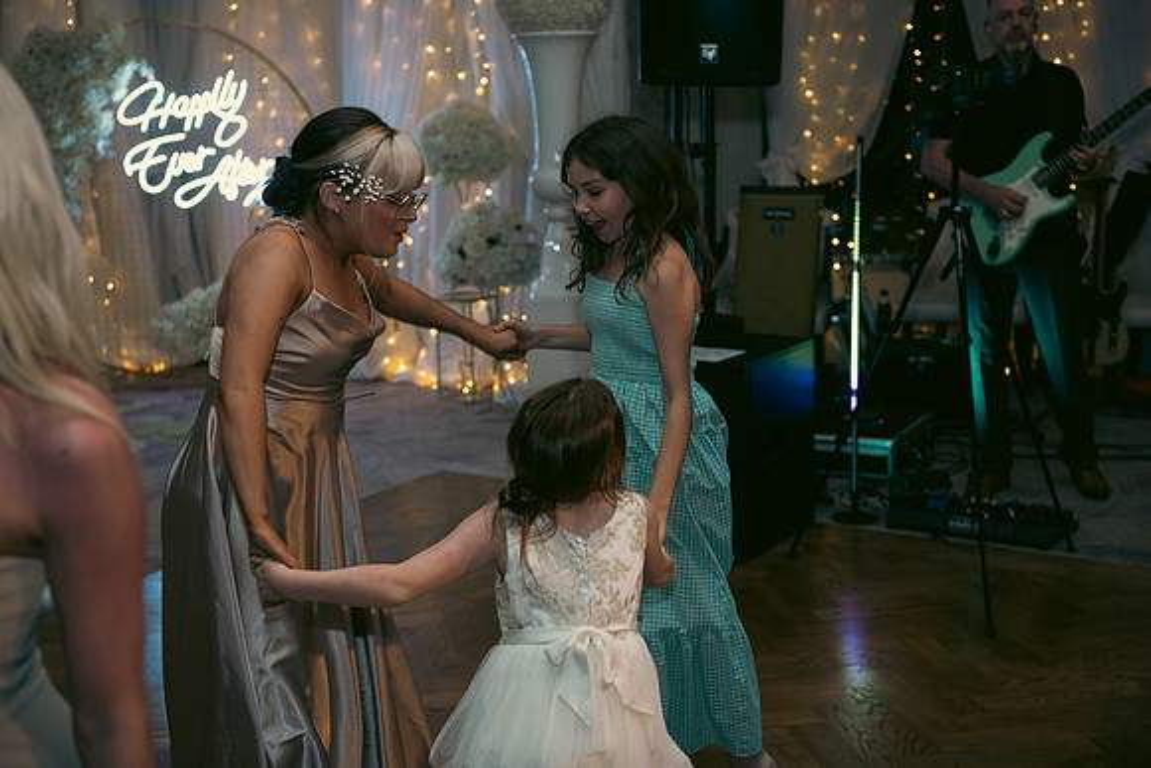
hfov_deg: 38.2
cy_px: 384
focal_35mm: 52
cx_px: 576
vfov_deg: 26.0
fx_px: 1663
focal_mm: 52
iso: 640
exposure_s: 1/160
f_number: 3.5
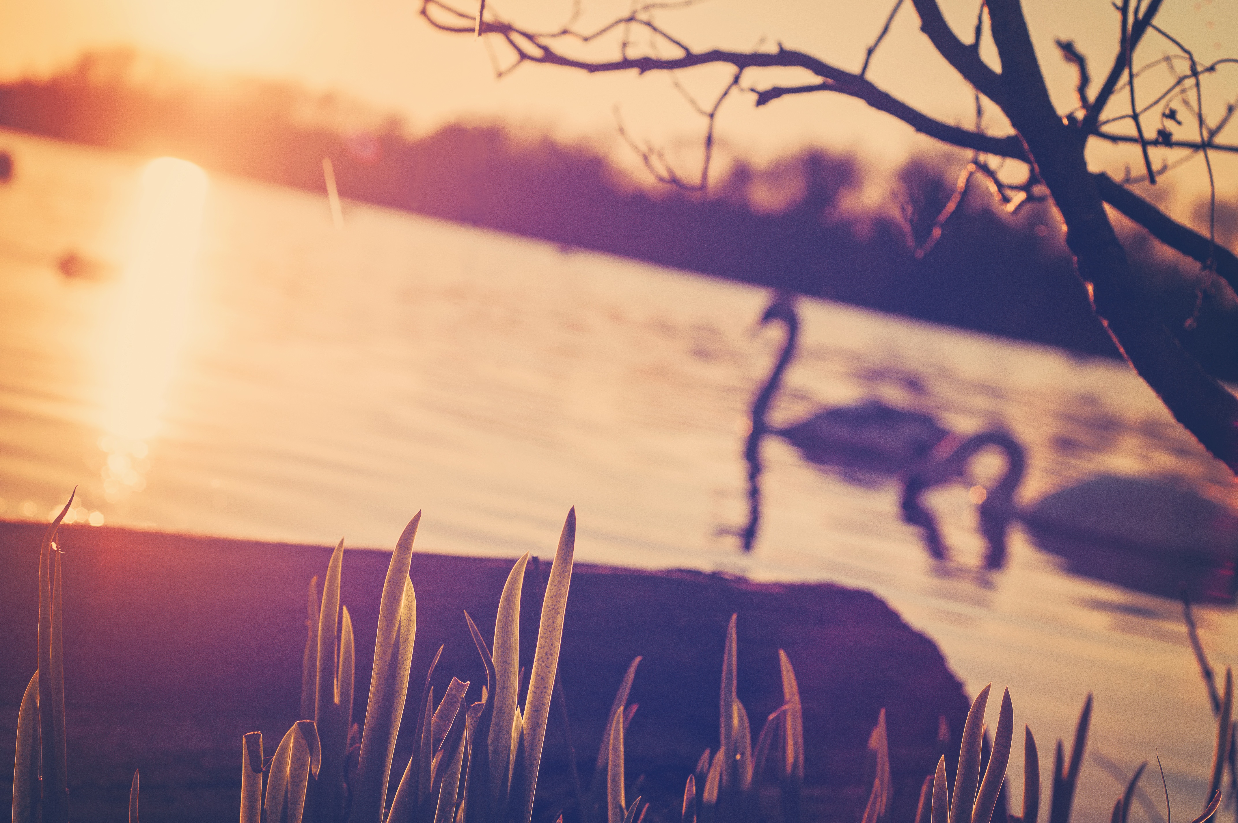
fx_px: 2576
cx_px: 619
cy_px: 412
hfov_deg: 27.0
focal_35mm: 75
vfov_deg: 18.1
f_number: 5.6
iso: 200
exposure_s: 1/1600
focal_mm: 50
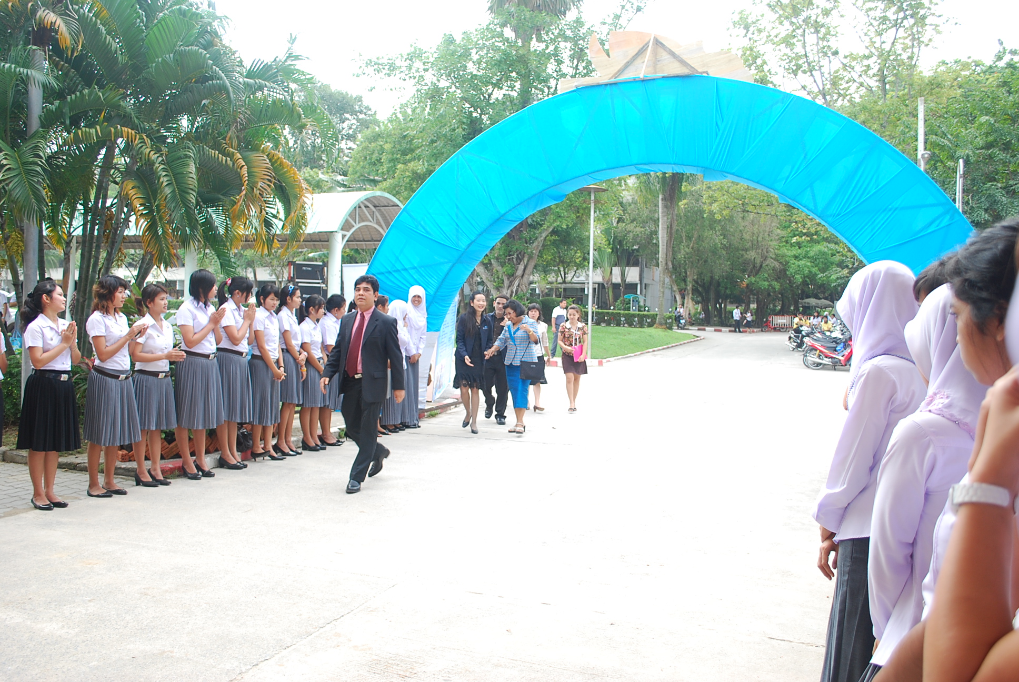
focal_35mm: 30
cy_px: 341
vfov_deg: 43.7
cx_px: 510
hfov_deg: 61.9
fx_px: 850
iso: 200
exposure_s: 1/100
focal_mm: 20
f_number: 5
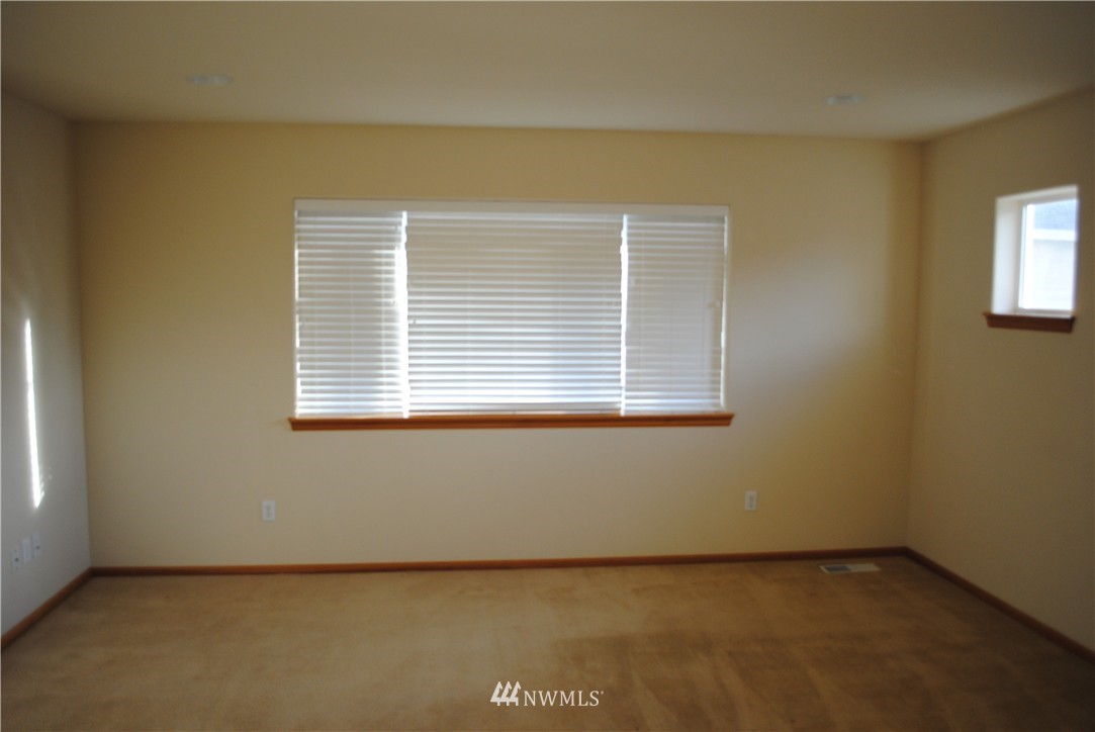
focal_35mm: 27
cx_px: 548
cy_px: 366
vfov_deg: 48.0
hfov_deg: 67.3
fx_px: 822
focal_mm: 18
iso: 200
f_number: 3.5
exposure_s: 1/50
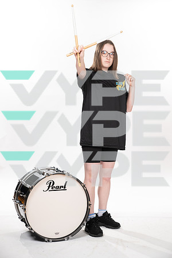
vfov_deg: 33.4
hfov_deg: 22.6
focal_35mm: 60
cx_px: 86
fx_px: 430
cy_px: 129
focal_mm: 60
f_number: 7.1
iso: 800
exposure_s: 1/320
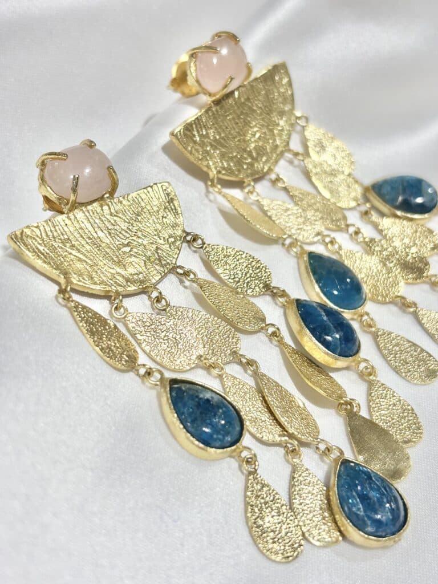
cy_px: 292
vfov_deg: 36.8
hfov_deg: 28.0
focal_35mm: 52
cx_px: 219
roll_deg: +10.7
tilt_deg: -37.9
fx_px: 877
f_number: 1.6
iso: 32
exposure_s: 1/297
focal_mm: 5.96
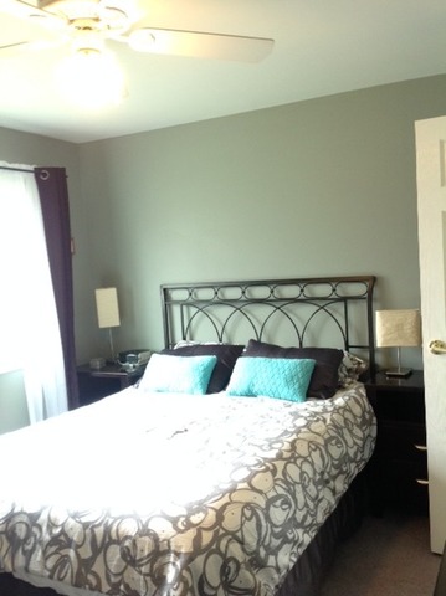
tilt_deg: -0.3
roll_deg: +2.5
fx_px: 602
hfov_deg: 40.6
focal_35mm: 35
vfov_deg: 52.7
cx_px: 223
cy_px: 298
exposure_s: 1/15
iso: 100
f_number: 2.4
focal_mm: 4.28
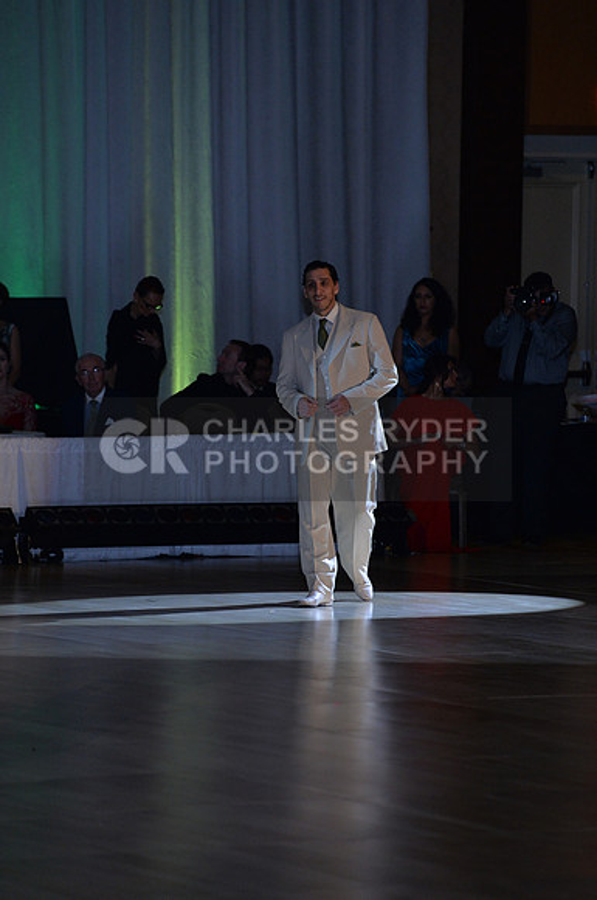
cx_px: 298
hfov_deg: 6.8
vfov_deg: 10.3
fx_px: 4990
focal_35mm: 200
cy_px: 450
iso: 2000
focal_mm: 200
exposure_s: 1/250
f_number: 4.5
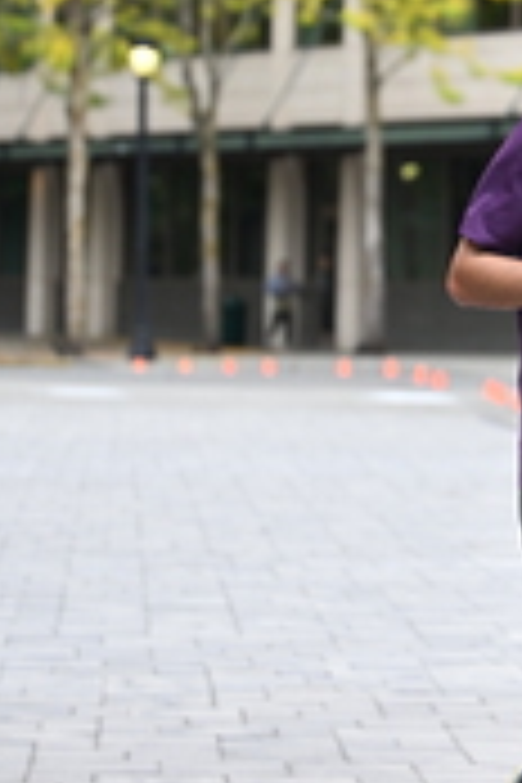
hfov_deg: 5.6
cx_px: 790
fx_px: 5307
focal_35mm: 244
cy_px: 112
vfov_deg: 8.4
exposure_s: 1/2000
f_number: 2.8
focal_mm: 77
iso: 640
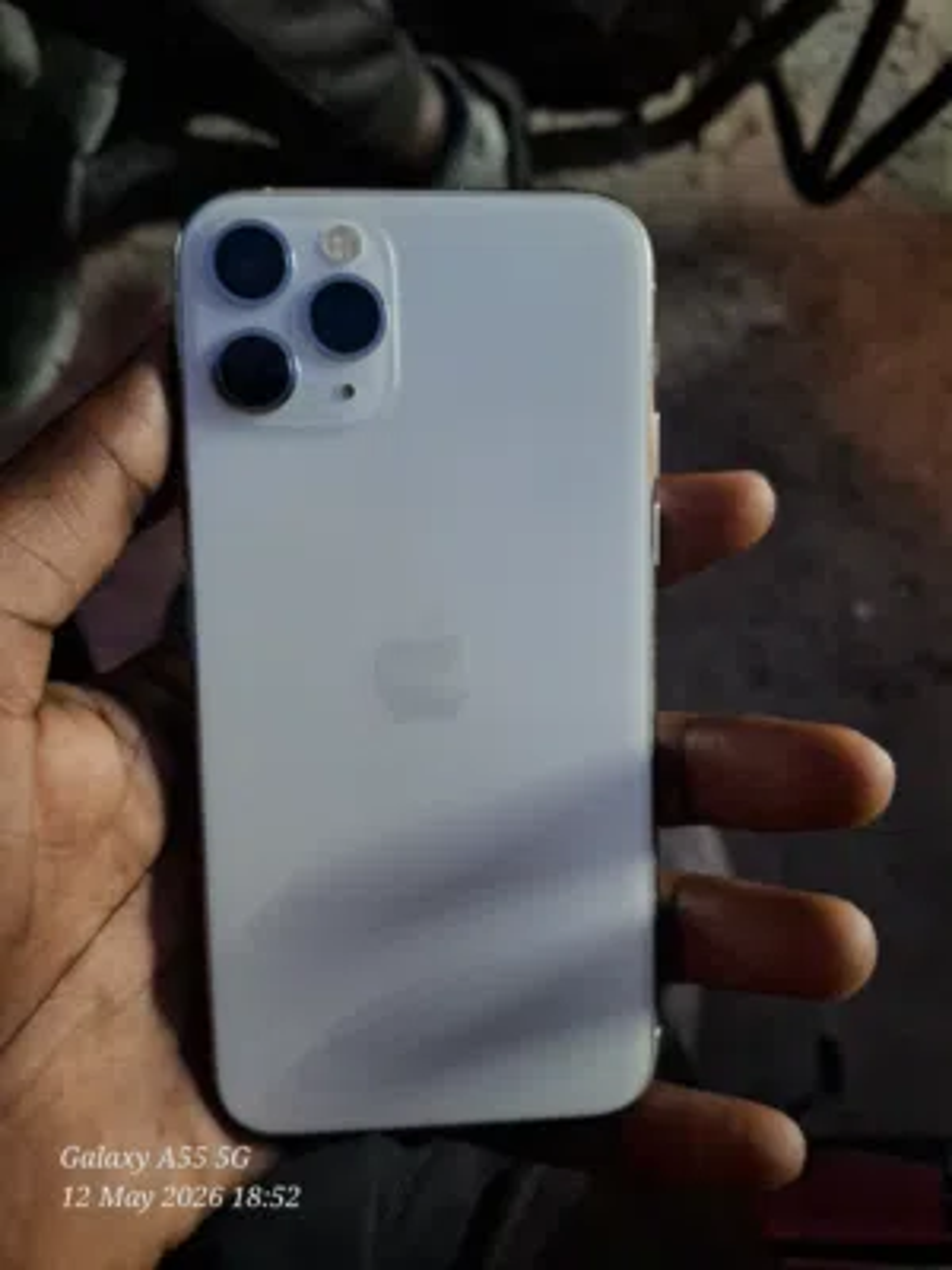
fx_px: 843
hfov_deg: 58.9
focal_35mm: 23
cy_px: 635
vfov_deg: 73.9
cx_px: 476
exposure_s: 1/20
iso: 800
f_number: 1.8
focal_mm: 5.54
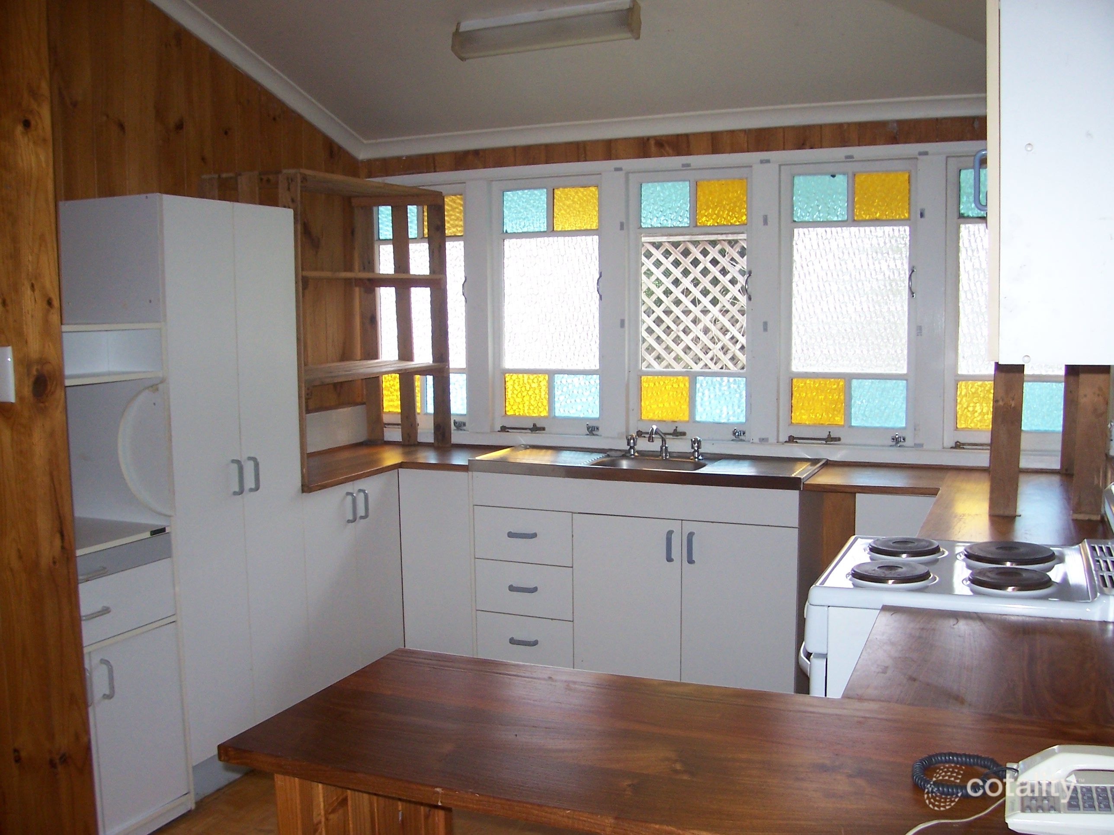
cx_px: 557
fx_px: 1094
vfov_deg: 41.8
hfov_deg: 54.0
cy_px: 418
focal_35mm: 34
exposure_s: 1/60
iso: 125
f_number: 2.7
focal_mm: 5.6
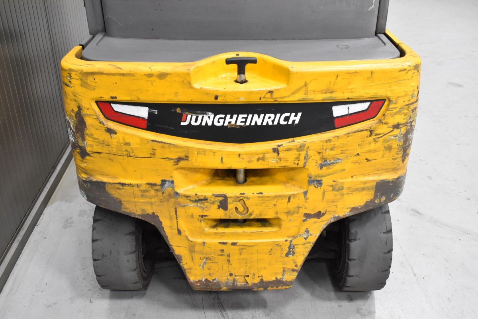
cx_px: 239
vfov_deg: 36.9
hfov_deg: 53.1
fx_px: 478
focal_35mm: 36
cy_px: 160
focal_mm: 24
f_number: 5
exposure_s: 1/30
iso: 1600
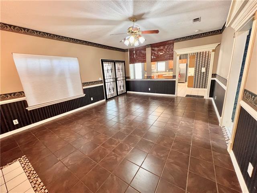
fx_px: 97
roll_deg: +4.2
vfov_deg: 89.9
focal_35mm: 13
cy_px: 96
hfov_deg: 106.2
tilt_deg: -13.6
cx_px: 128
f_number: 1.8
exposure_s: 1/60
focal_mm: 1.57
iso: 320
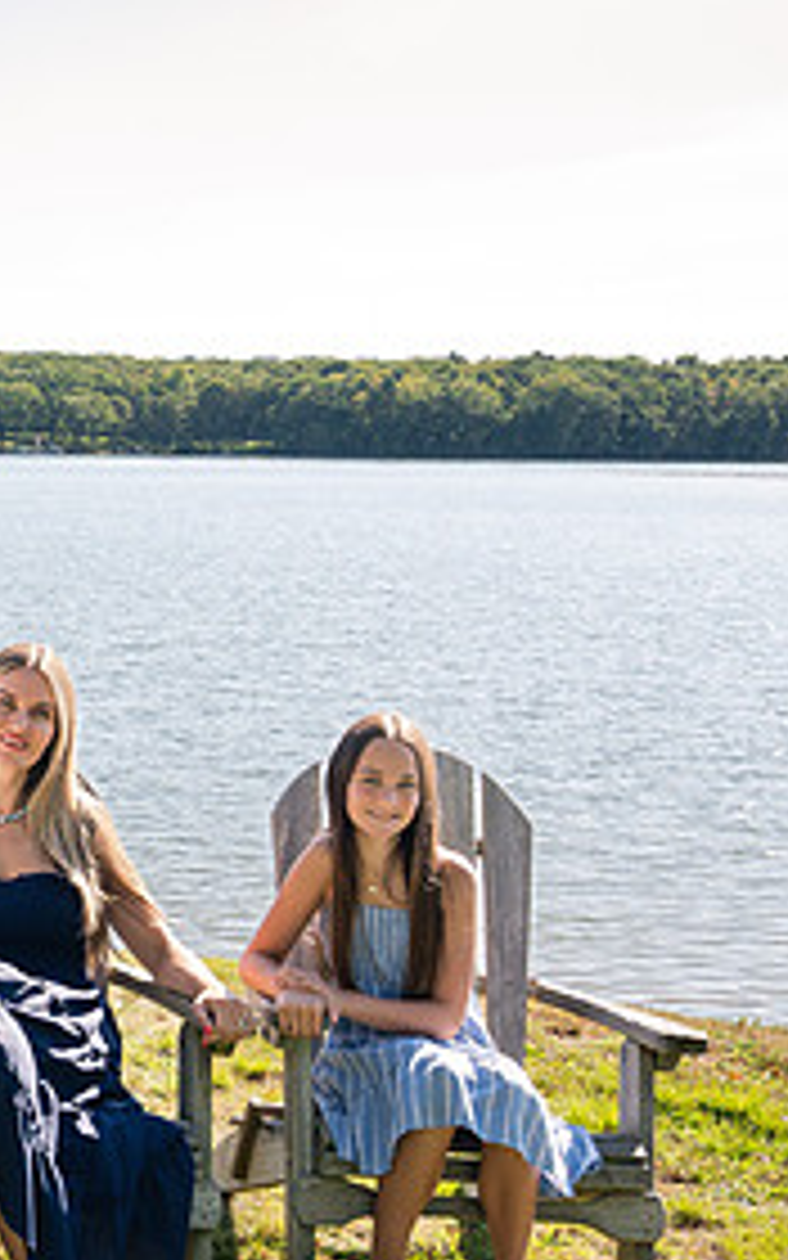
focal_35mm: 65
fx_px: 2233
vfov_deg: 31.0
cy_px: 939
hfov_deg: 18.3
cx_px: -307
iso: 400
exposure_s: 1/250
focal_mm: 25
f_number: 8
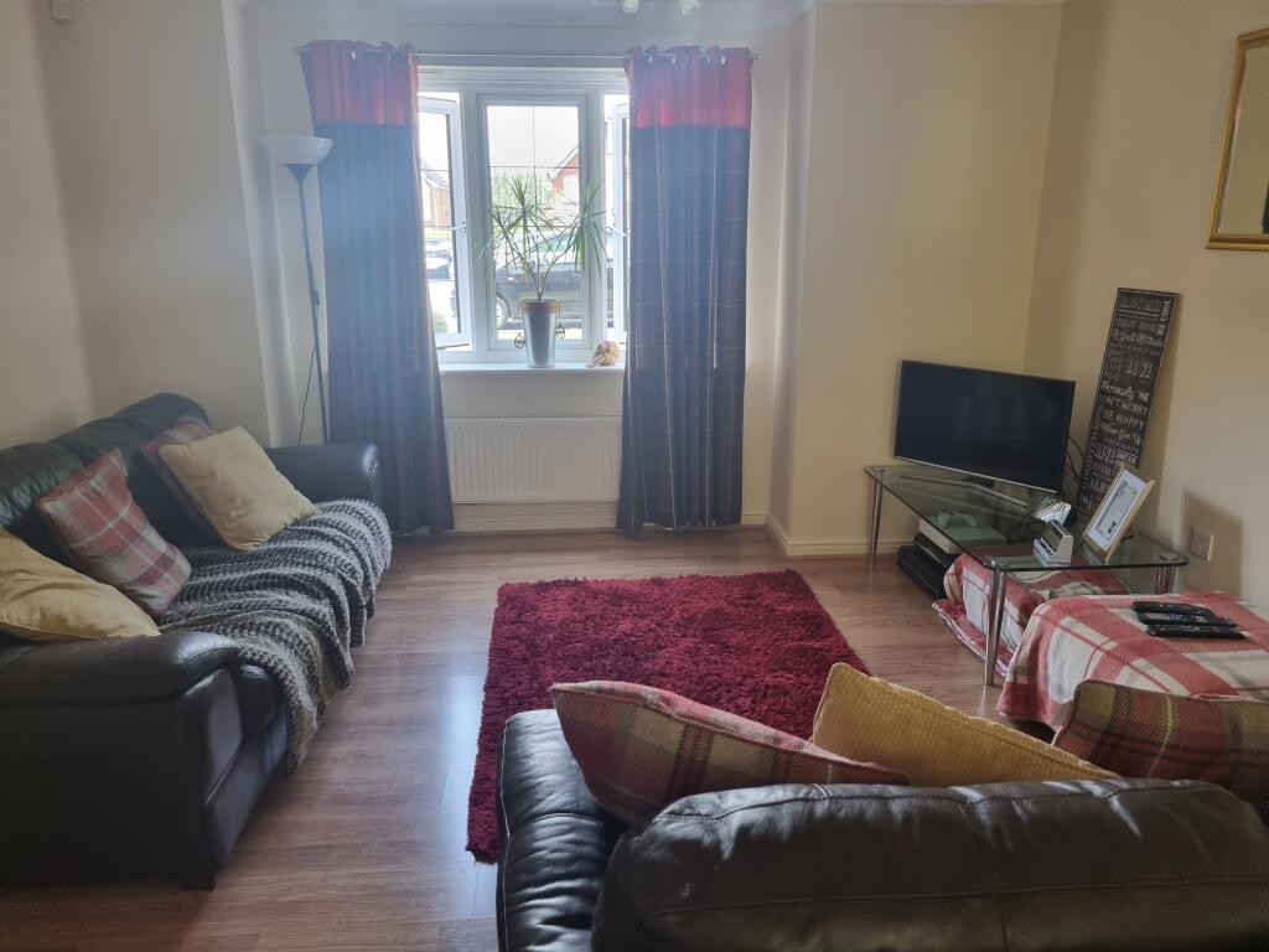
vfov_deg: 53.1
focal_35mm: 26
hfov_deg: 67.3
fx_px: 953
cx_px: 634
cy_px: 476
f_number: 1.8
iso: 250
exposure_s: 1/100
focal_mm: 5.4
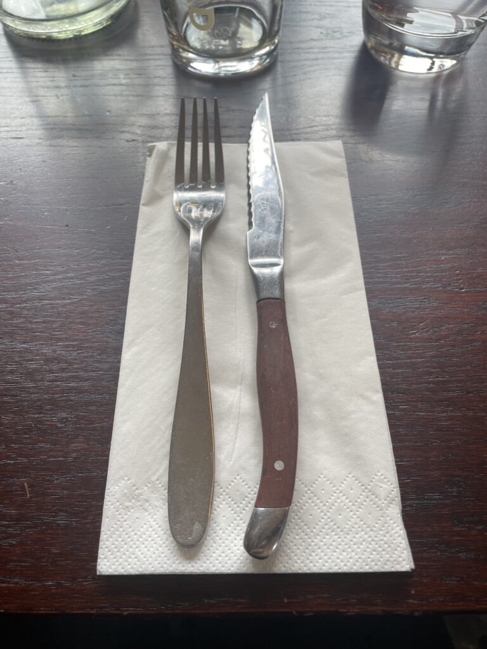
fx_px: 488
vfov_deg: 67.3
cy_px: 324
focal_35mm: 26
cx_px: 244
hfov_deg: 53.1
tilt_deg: -59.0
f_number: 1.6
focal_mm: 4.2
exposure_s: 1/121
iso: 32
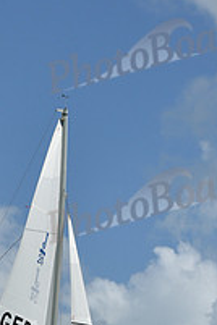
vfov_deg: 10.1
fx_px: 1826
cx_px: -36
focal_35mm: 202
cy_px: 309
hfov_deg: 6.8
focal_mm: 70
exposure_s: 1/1600
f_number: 10
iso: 250
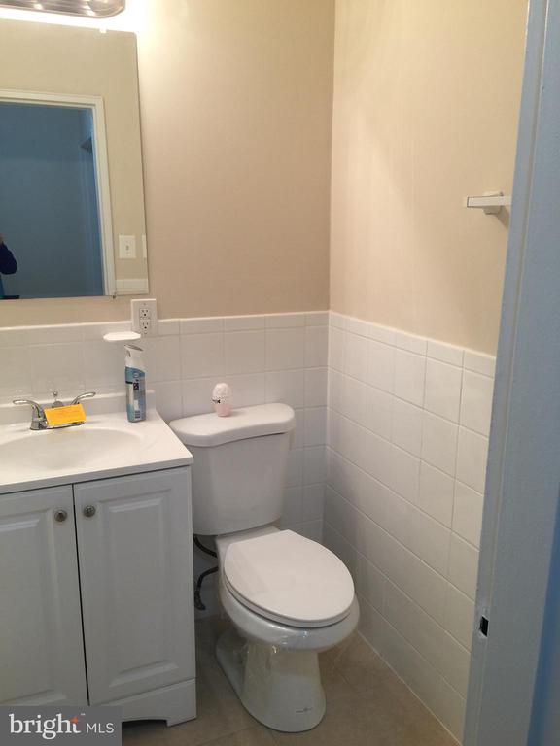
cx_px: 280
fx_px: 626
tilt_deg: -12.2
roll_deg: -0.5
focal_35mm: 29
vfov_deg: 61.7
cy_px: 373
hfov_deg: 48.2
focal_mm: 4.15
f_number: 2.2
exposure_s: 1/15
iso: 32
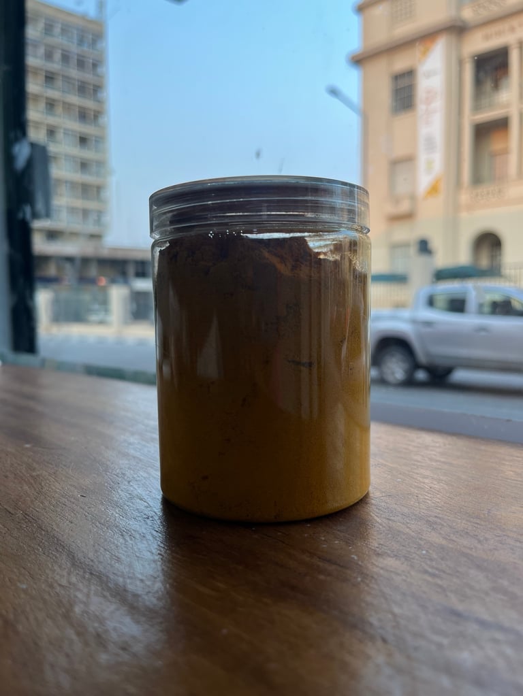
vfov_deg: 67.3
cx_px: 262
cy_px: 348
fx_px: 523
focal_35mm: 26
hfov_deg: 53.1
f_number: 1.6
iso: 32
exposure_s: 1/100
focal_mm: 5.1
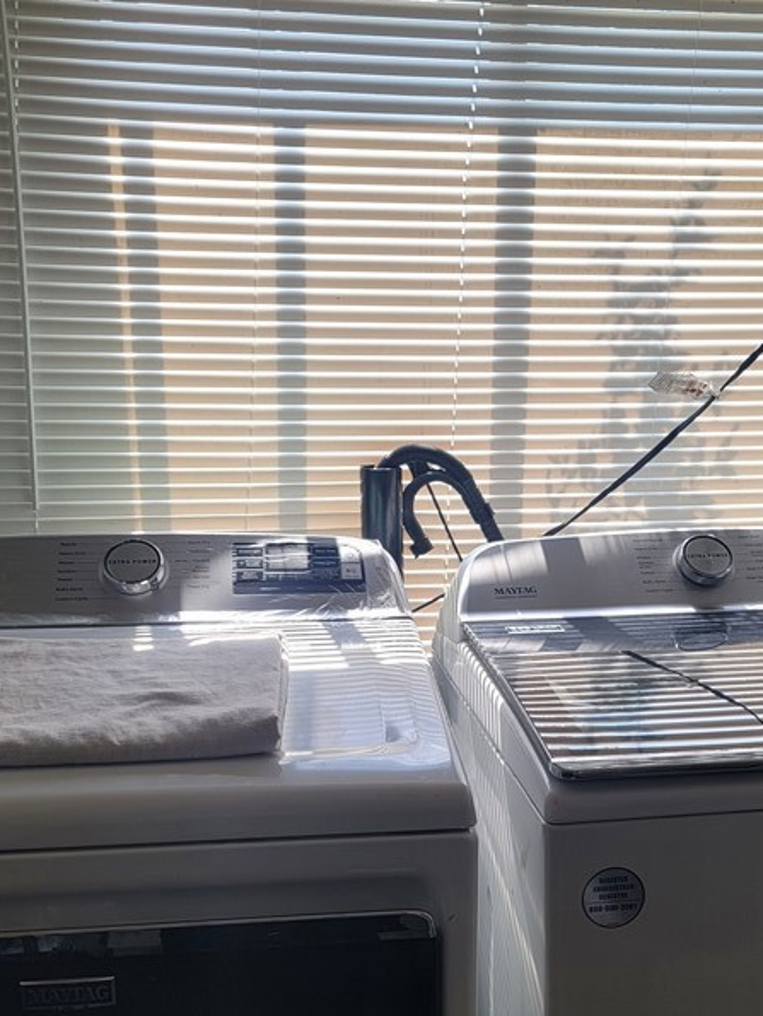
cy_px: 678
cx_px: 459
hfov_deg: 33.5
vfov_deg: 43.2
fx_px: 1262
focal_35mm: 43
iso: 20
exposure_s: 1/120
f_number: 1.8
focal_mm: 7
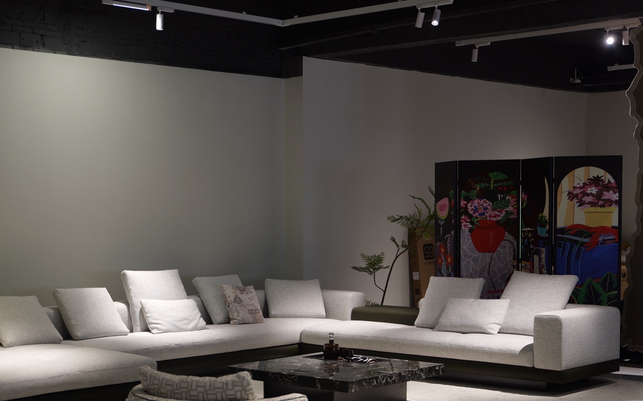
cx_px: 215
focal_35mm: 64
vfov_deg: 20.2
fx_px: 1121
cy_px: 288
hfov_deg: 31.7
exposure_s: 1/50
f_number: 2.8
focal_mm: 45
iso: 320
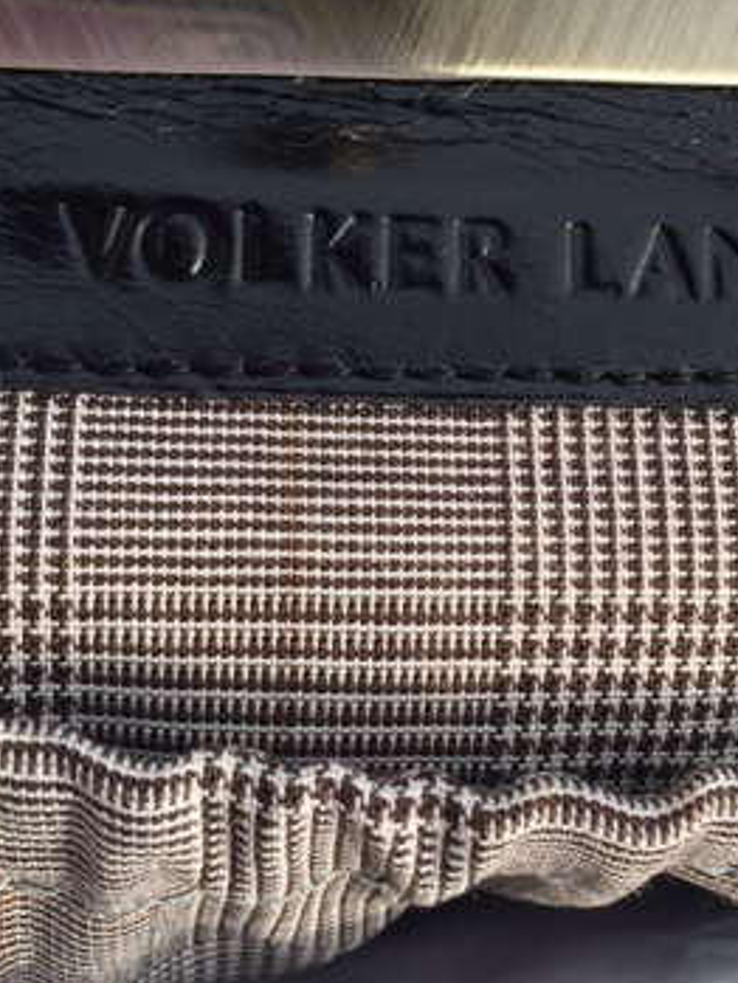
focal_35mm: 55
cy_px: 349
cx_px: 465
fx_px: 1562
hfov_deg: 26.5
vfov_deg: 34.7
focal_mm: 4.12
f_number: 2.2
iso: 32
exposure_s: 1/595
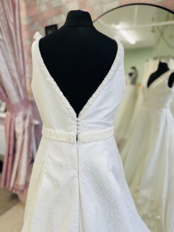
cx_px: 87
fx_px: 174
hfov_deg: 53.0
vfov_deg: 67.3
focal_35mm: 26
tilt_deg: -15.3
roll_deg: +1.9
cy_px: 116
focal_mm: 5.1
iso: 64
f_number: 1.6
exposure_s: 1/100
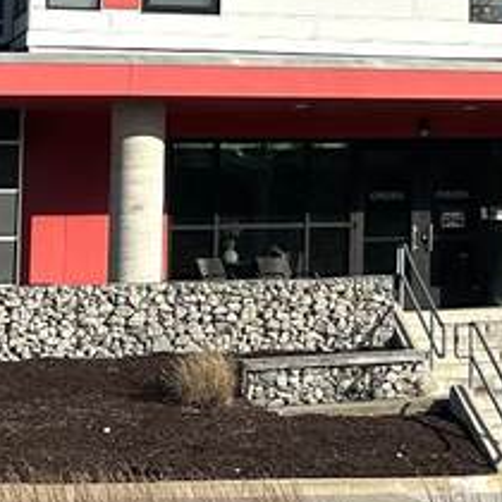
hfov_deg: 11.5
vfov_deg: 13.3
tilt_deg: +9.1
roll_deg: +2.0
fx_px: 2117
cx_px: 1138
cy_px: -36
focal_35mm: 129
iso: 80
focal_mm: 6.86
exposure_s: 1/6623
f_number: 1.78
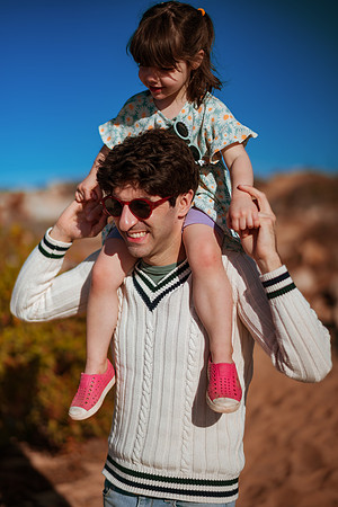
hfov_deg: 23.4
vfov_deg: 34.5
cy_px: 254
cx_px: 169
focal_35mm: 58
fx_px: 817
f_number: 1.8
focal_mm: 58
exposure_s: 1/8000
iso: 50
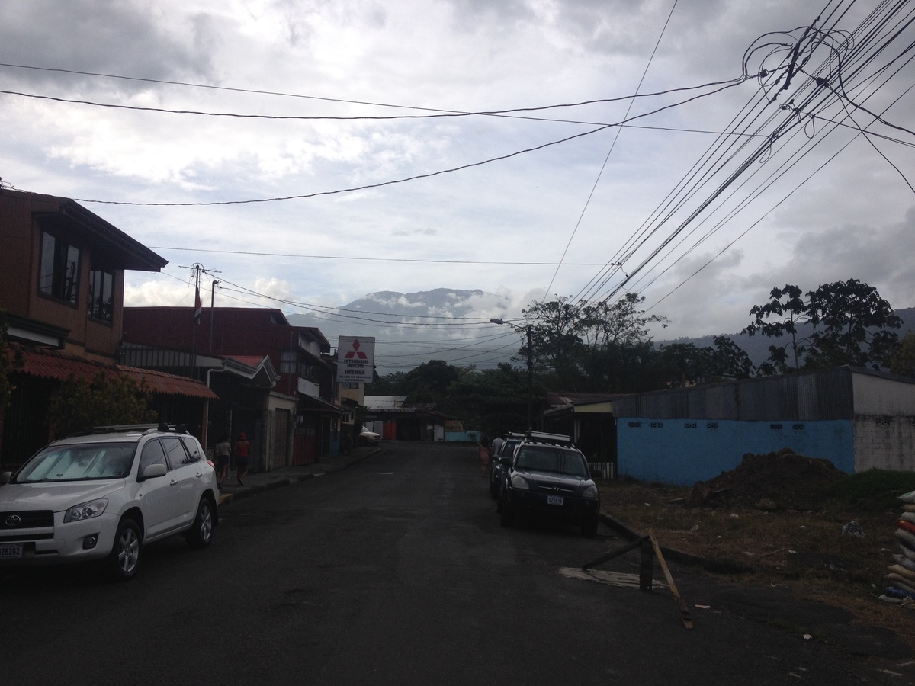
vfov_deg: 40.7
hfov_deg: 52.6
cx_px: 458
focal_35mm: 35
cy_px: 343
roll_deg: -0.5
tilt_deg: +3.6
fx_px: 925
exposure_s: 1/1623
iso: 50
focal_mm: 4.28
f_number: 2.4
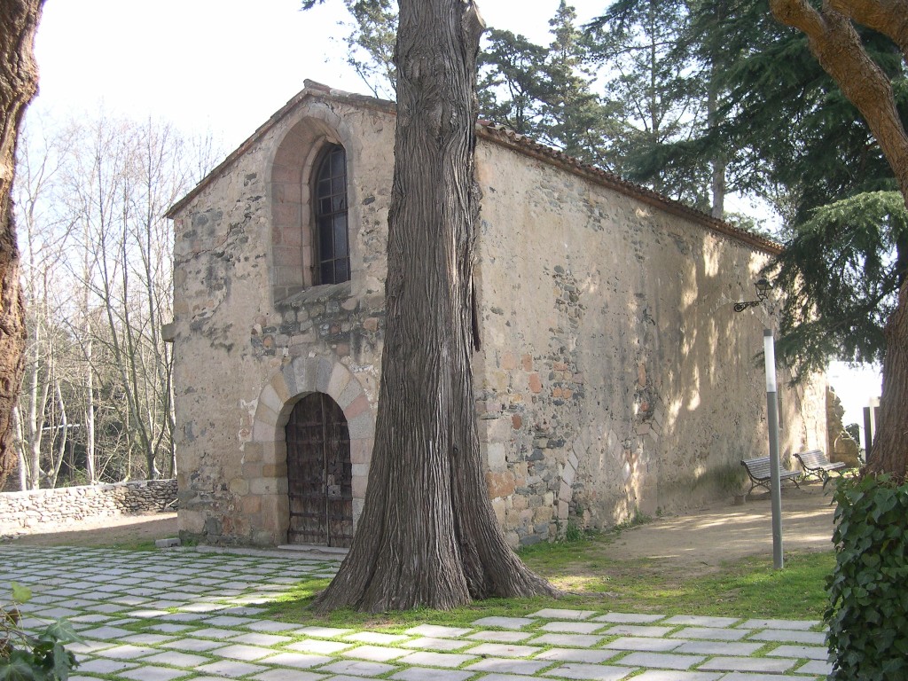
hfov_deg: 49.0
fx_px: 997
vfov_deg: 37.7
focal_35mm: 38
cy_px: 340
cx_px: 454
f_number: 2.8
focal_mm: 8
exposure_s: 1/227
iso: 100
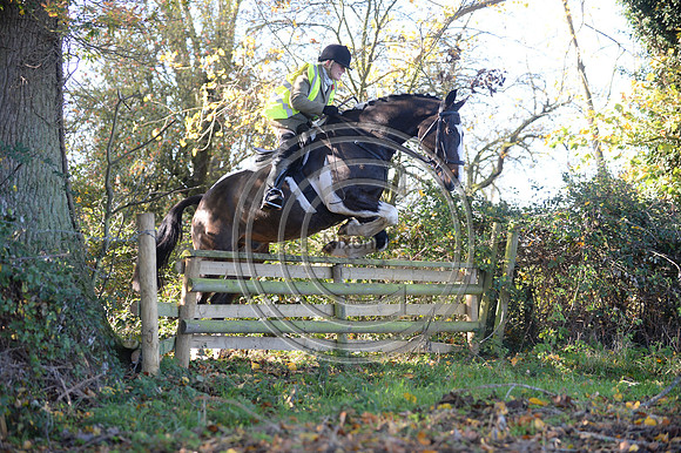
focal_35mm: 70
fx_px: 1323
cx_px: 340
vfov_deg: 19.4
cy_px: 226
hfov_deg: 28.9
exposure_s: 1/1000
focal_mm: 70
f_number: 2.8
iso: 1000
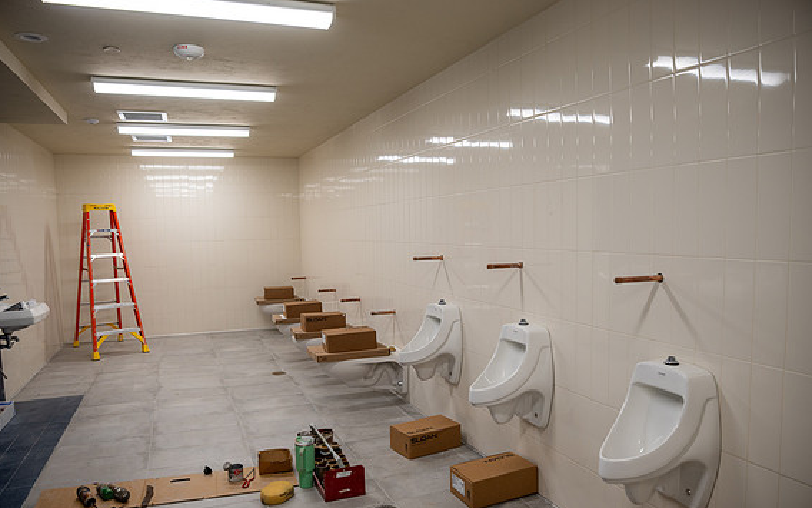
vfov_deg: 49.2
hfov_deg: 72.5
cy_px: 275
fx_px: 553
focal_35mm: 25
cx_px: 399
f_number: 4
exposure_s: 1/80
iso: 125
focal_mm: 24
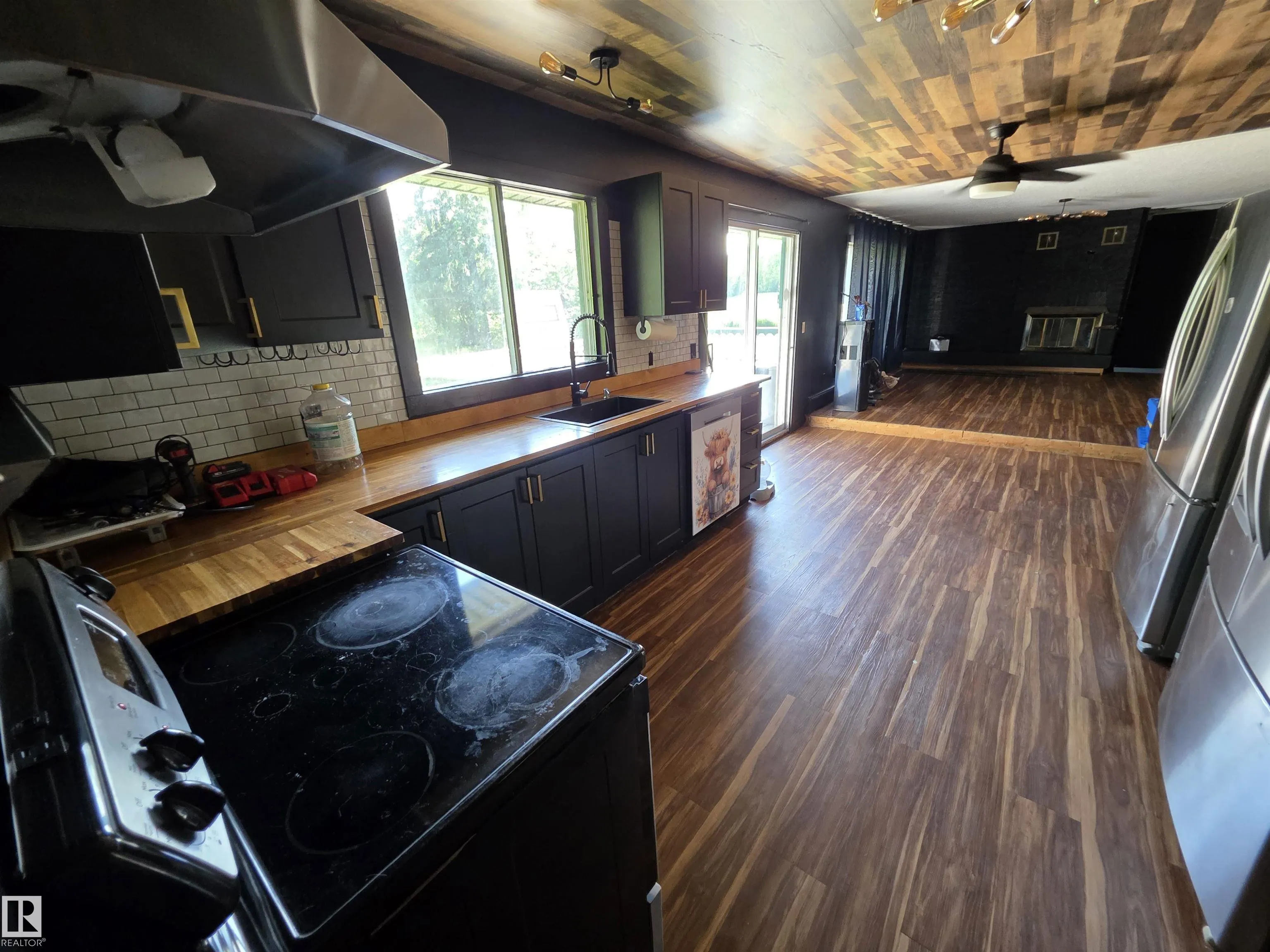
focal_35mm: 13
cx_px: 635
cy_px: 476
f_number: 1.9
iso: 400
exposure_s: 1/100
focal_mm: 2.2
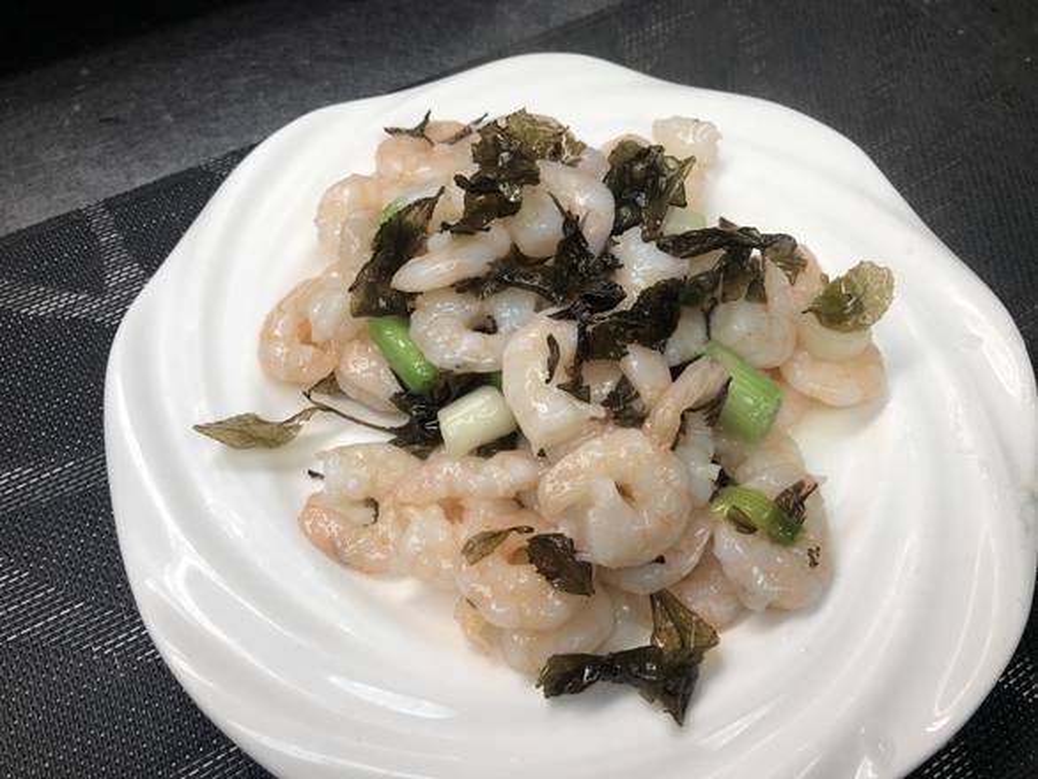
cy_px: 390
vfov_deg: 49.8
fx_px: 840
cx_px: 519
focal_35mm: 28
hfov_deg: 63.4
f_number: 1.8
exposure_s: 1/120
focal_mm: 4
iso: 40
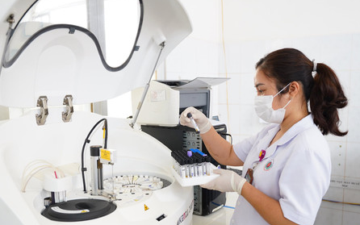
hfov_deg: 51.6
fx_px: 372
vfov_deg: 33.6
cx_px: 166
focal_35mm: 38
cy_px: 134
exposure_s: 1/200
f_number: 3.2
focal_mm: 30.7
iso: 1600
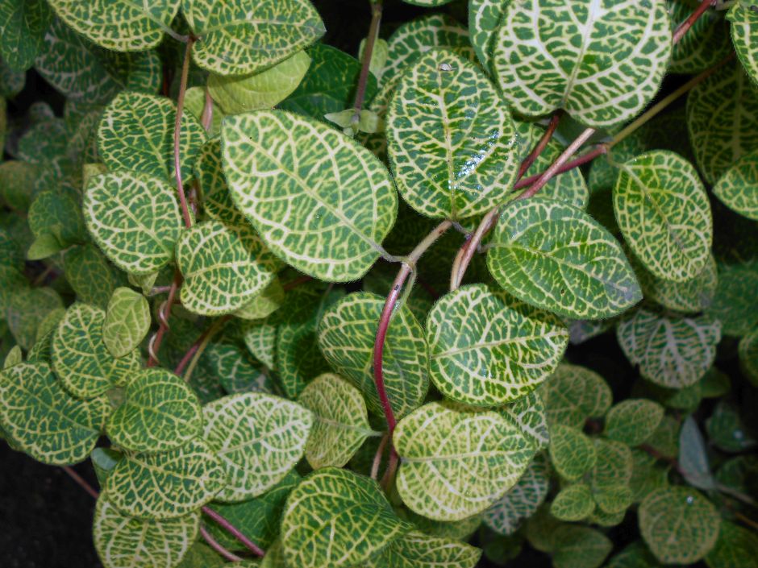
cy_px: 284
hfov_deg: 60.0
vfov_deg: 46.8
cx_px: 379
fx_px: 657
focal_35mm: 30
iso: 80
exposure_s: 1/80
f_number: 8.5
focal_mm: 5.1
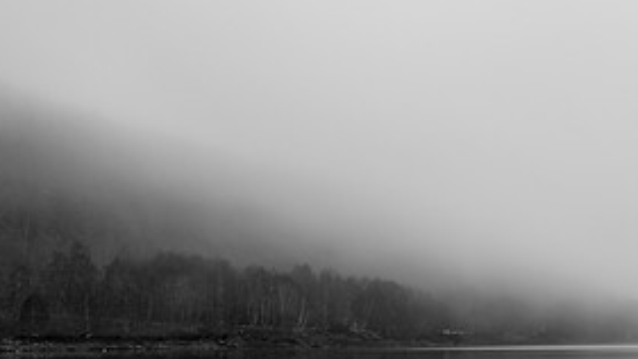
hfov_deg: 31.1
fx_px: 1066
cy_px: 327
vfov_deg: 18.8
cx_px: 624
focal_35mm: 63
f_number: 7.1
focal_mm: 14
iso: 200
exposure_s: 6
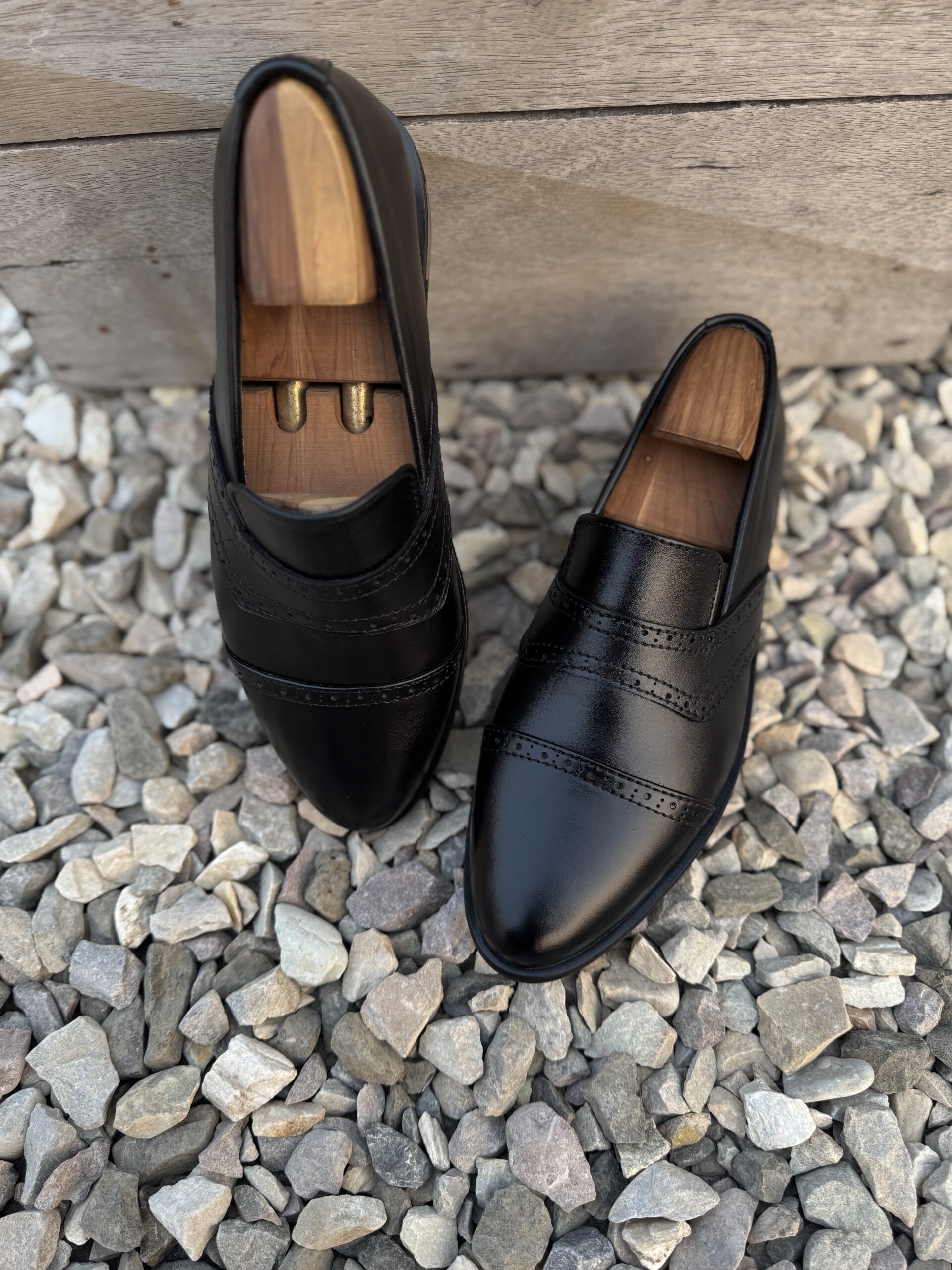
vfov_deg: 71.6
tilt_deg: -65.1
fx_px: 880
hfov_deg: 56.8
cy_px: 635
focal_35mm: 24
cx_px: 476
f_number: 1.78
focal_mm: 6.76
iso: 64
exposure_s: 1/121
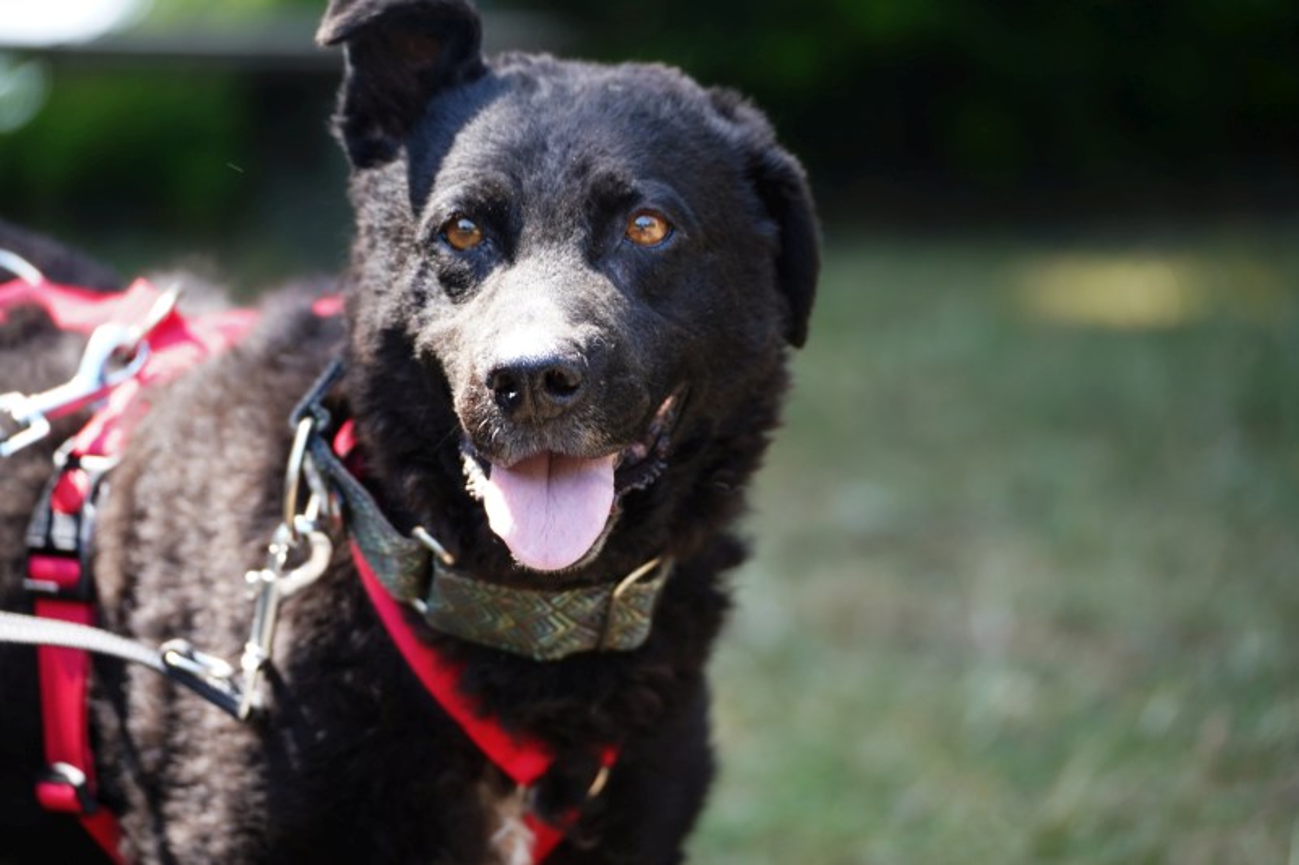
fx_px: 6385
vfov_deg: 7.8
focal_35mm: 177
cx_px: 650
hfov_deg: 11.6
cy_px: 432
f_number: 5.6
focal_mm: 177
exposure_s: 1/200
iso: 800
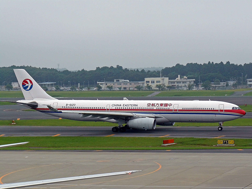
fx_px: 1121
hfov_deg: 12.8
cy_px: 94
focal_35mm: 154
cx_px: 126
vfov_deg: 9.6
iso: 100
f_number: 5
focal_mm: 25.7
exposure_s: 1/200
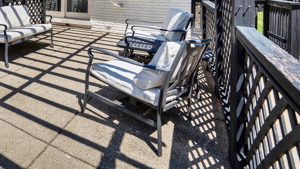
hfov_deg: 63.2
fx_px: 191
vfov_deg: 38.7
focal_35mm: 24
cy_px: -20
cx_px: 28
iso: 400
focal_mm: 12
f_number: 7.1
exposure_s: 1/800
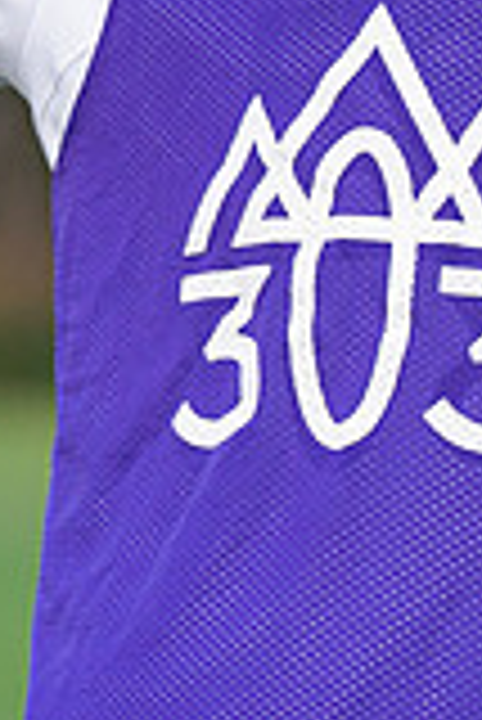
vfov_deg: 2.8
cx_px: 378
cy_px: -110
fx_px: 14508
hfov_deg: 1.9
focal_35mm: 724
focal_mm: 200
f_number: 4
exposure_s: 1/3200
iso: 800
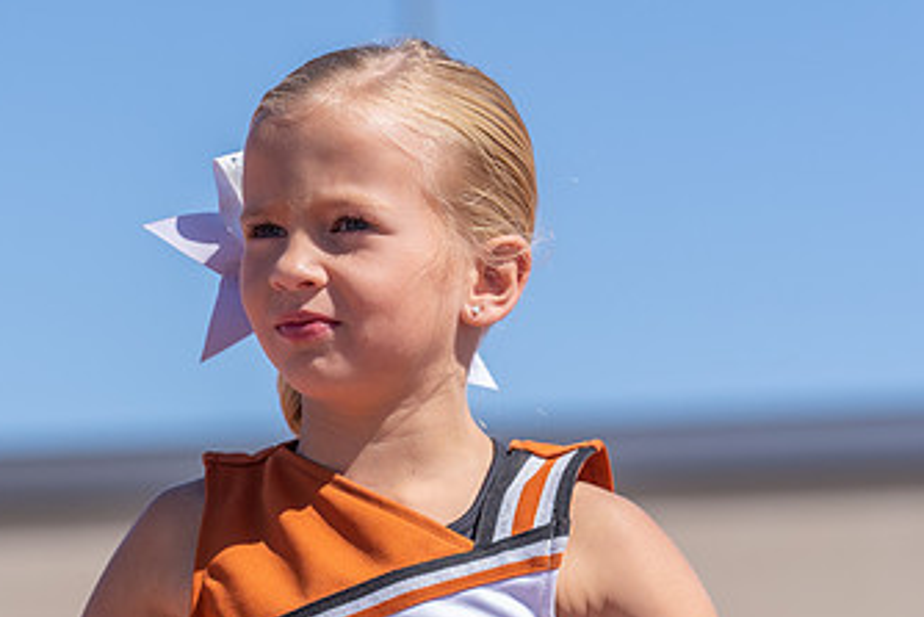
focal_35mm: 224
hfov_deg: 9.2
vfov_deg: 6.1
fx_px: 5752
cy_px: 443
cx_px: 255
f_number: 4
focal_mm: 106
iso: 100
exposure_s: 1/1000
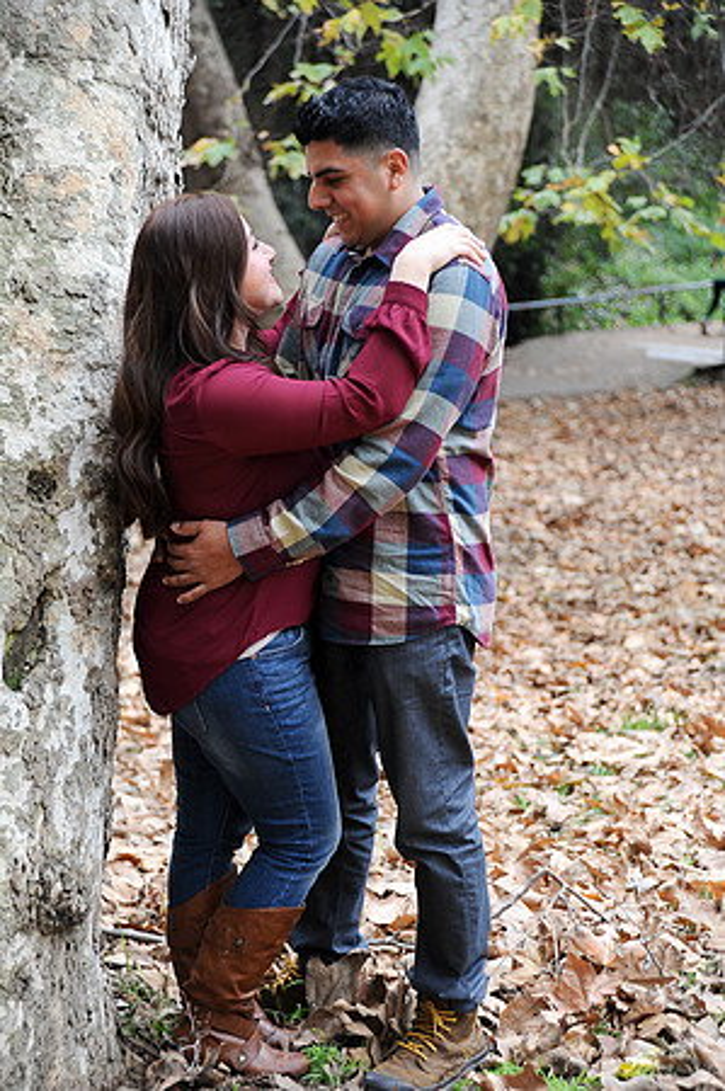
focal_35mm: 80
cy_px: 546
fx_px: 2422
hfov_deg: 17.0
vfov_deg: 25.4
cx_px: 362
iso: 320
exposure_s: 1/80
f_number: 4
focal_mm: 80
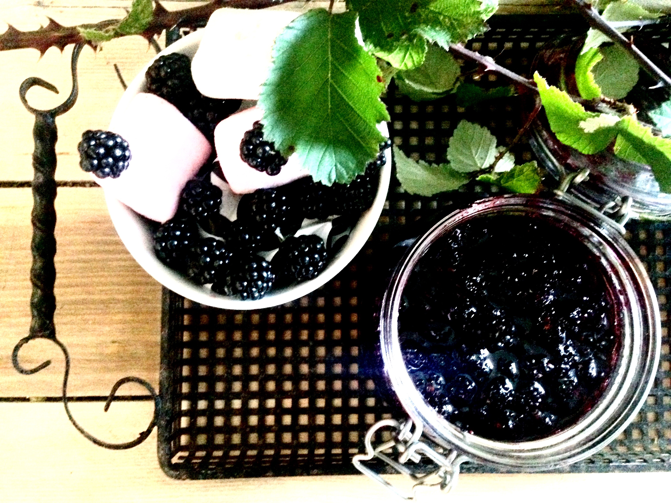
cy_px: 252
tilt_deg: -83.9
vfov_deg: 42.9
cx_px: 336
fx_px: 640
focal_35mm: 33
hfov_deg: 55.4
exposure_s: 1/15
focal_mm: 4.12
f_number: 2.4
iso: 800
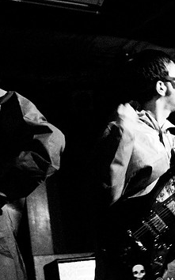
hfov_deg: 17.4
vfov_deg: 27.5
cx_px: 101
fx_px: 573
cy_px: 136
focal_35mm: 75
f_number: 1.8
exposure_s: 1/40
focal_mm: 30
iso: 1250
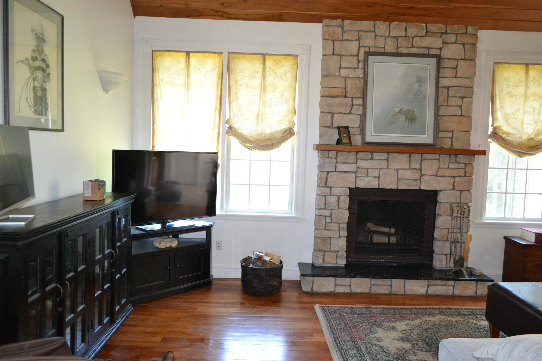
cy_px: 180
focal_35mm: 27
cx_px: 271
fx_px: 406
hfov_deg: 67.4
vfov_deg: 47.9
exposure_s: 1/60
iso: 2000
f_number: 3.5
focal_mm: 18
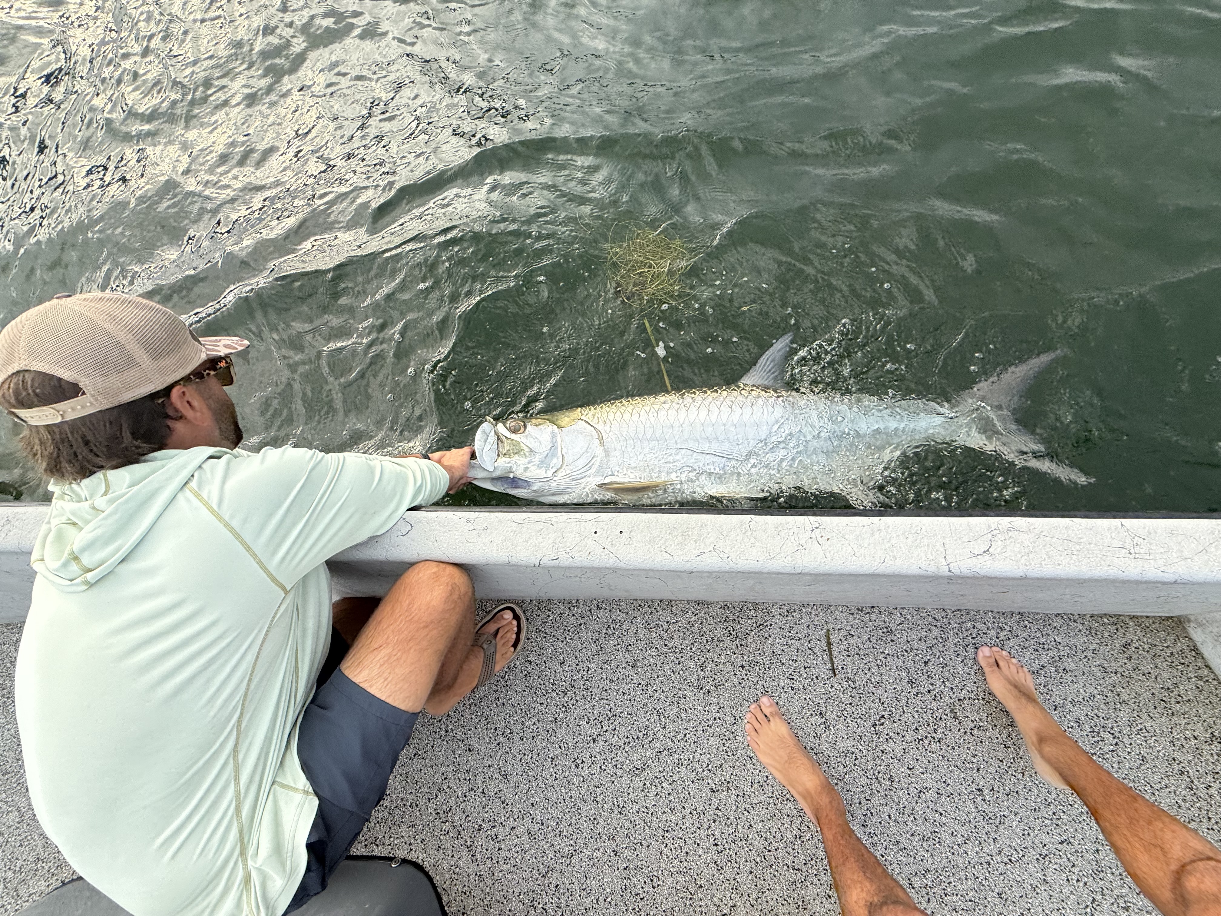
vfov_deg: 85.7
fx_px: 494
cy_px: 458
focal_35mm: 14
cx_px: 610
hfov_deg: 102.1
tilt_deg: -73.1
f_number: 2.2
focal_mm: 2.22
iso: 50
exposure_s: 1/607
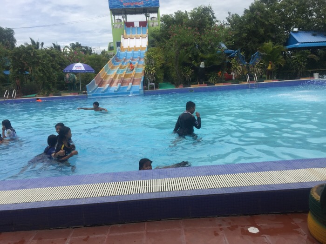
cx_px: 163
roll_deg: +1.4
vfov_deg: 48.2
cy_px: 122
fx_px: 273
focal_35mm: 29
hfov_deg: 61.7
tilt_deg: -8.6
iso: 32
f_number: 2.2
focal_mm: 4.15
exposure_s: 1/2198
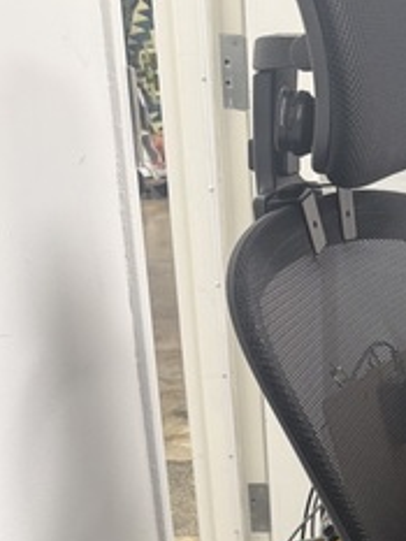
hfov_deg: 23.0
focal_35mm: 59
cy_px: 663
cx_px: 476
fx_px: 922
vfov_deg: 28.2
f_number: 1.78
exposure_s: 1/60
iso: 125
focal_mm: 6.76
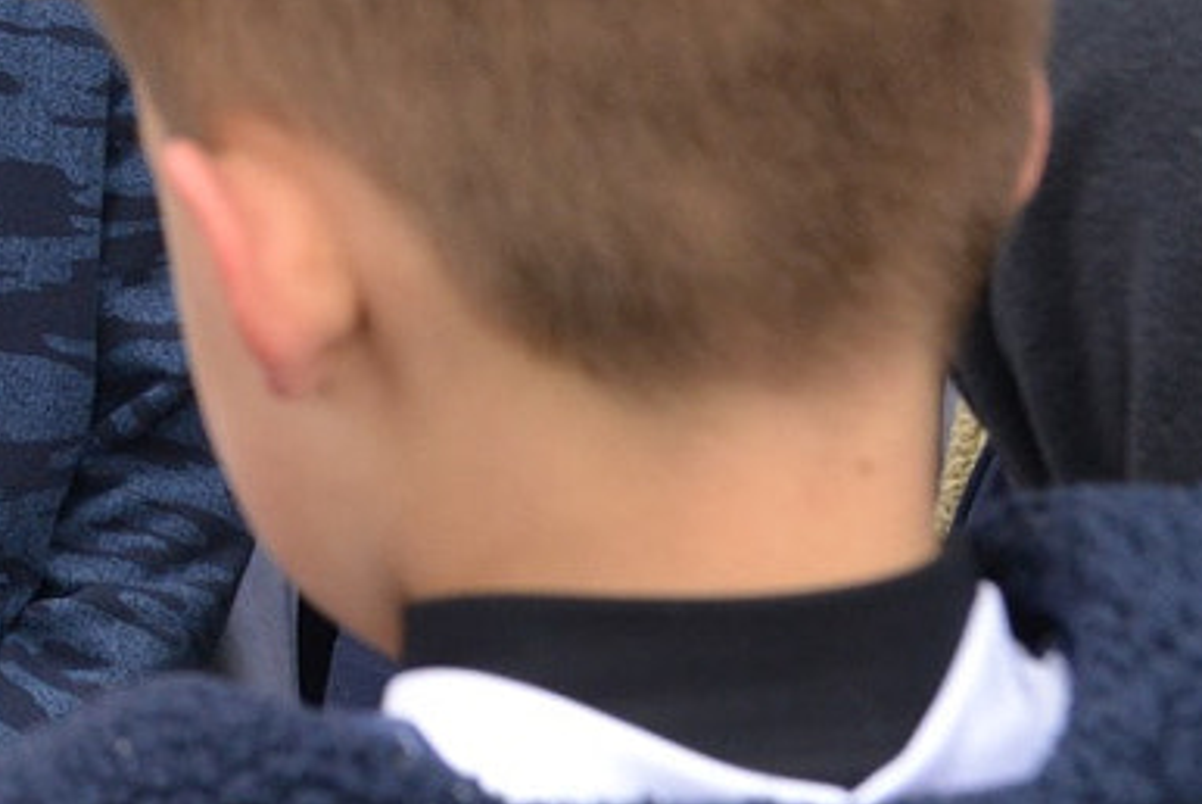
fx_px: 6916
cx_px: -844
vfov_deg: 6.6
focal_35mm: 207
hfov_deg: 9.5
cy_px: -444
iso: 1000
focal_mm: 50
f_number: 9
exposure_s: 1/250
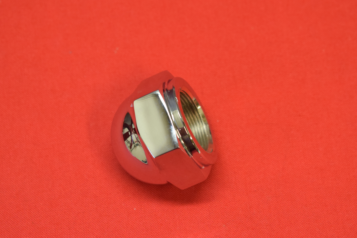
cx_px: 167
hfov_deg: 17.7
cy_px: 132
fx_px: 1148
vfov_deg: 11.8
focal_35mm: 116
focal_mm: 55
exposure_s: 1/60
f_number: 5.6
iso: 1000
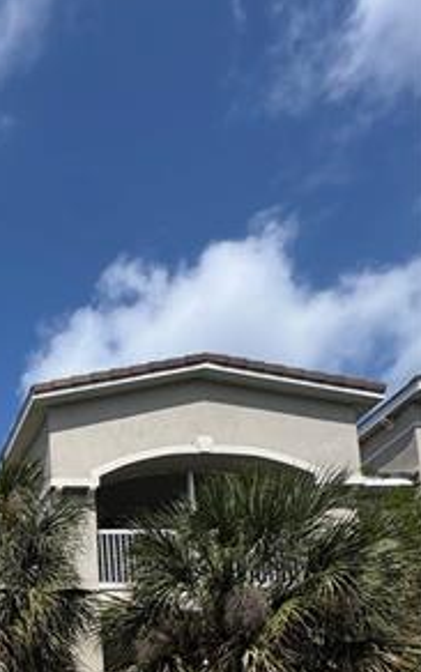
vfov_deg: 38.4
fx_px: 715
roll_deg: -0.2
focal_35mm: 39
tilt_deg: +7.2
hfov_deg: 24.4
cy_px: 792
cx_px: -232
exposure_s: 1/1976
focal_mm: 2.22
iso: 40
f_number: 2.2
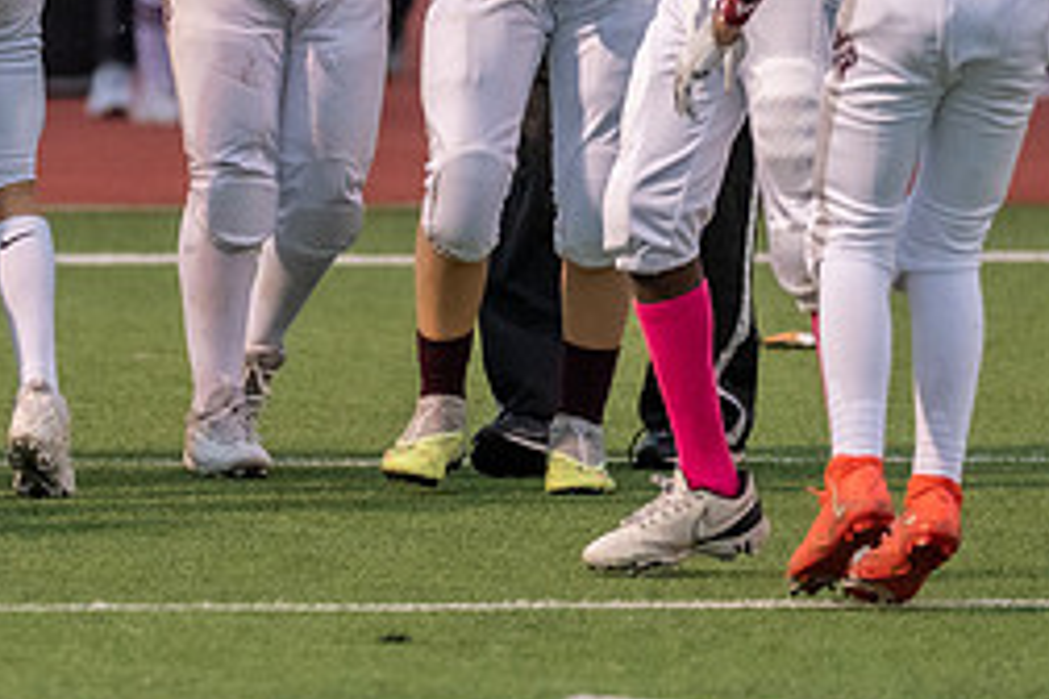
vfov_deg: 1.8
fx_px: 22493
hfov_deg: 2.7
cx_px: -26
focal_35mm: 772
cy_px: -86
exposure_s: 1/1250
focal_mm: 200
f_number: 2.8
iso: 2500
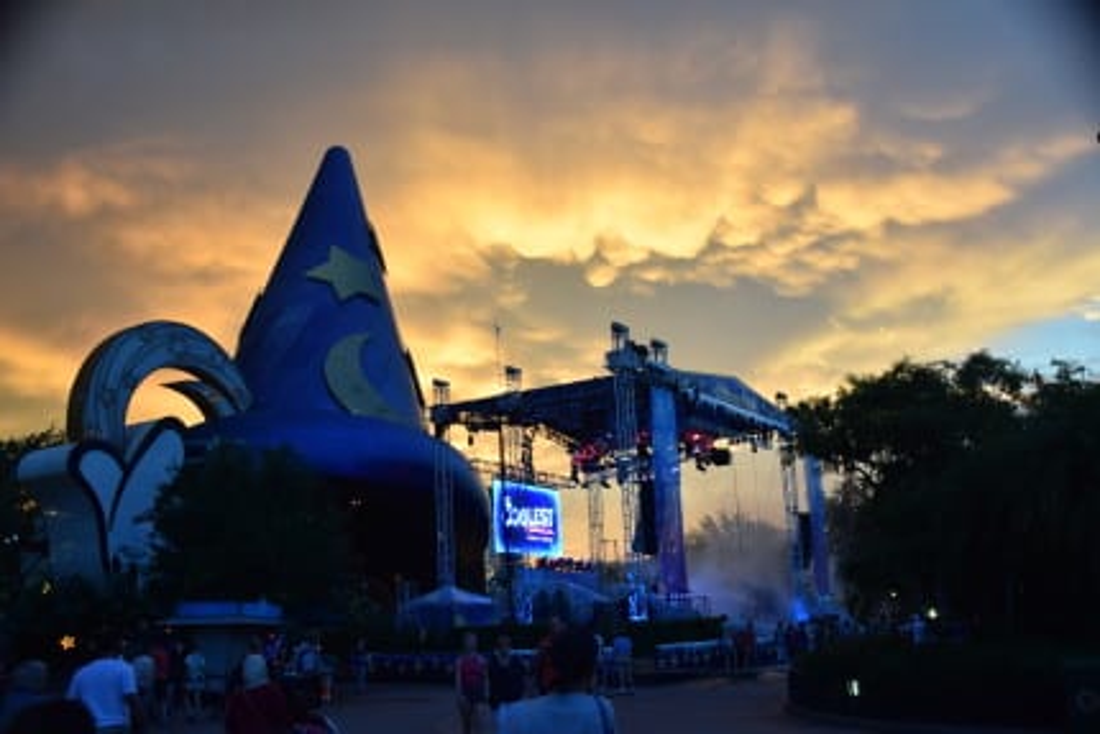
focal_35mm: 36
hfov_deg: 53.1
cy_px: 367
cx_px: 550
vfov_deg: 36.9
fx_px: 1100
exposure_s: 1/50
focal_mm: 24
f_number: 3.8
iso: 500
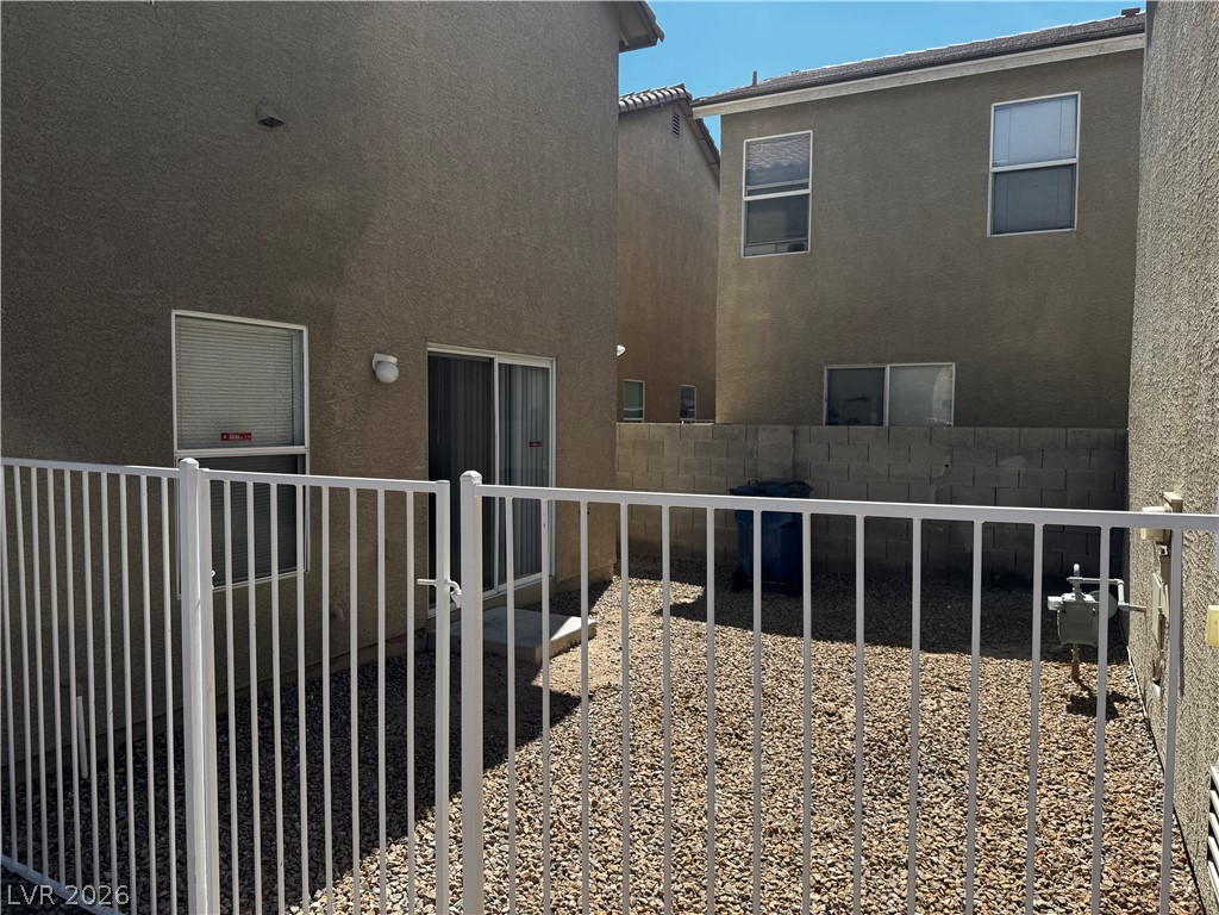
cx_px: 610
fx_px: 845
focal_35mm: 24
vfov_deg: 56.8
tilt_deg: -3.2
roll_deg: +0.0
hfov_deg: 71.6
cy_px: 458
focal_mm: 6.76
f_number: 1.78
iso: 80
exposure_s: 1/3247
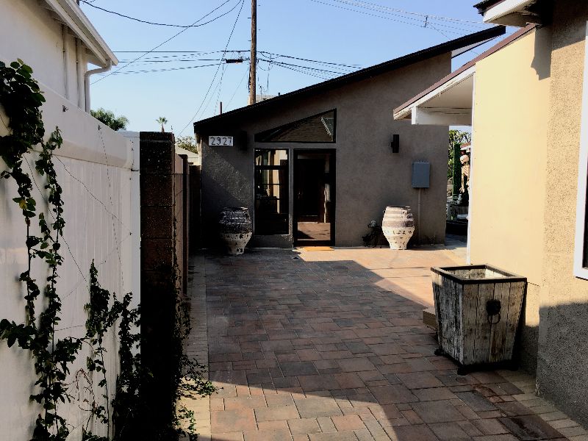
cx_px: 294
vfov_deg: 48.2
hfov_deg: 61.7
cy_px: 220
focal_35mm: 29
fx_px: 493
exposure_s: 1/836
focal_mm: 4.15
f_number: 2.2
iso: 25
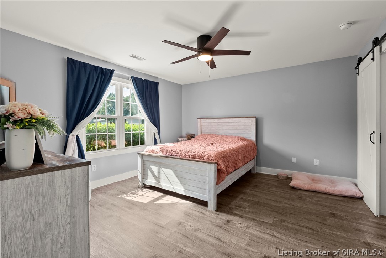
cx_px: 193
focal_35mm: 16
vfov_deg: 73.8
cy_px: 129
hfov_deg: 96.7
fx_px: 172
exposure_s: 1/5
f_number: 11
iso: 400
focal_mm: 16
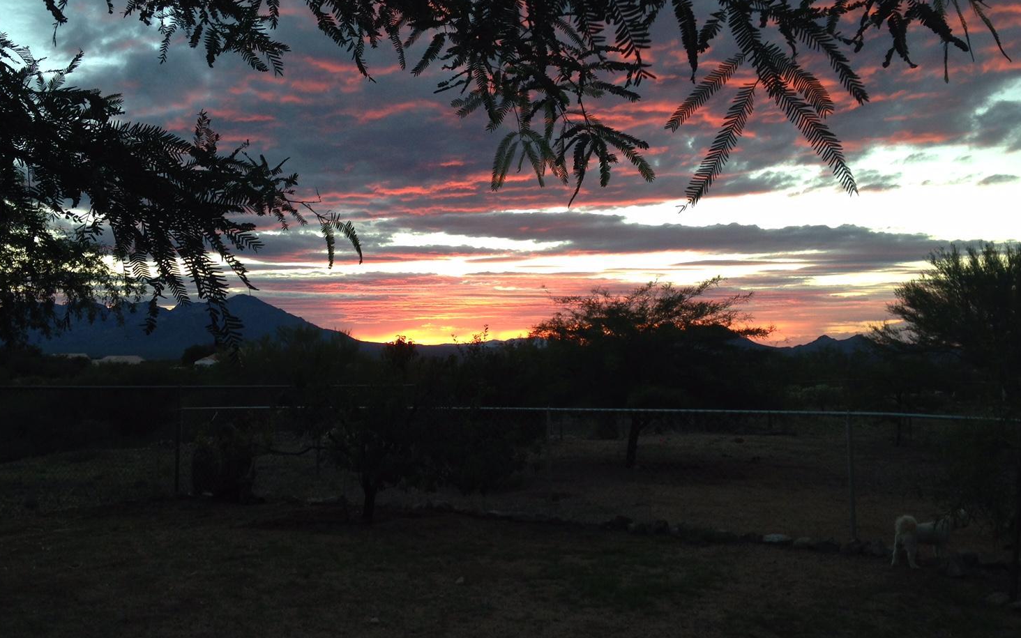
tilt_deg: +3.9
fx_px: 1085
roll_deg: -0.7
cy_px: 266
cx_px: 459
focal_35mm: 39
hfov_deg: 50.3
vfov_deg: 32.7
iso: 50
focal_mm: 4.12
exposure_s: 1/60
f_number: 2.4
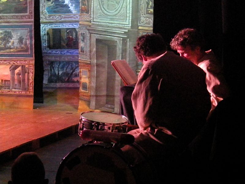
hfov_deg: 25.7
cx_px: 122
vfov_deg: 19.4
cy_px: 92
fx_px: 538
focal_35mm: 76
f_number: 4
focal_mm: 13.4
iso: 3200
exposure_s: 1/125
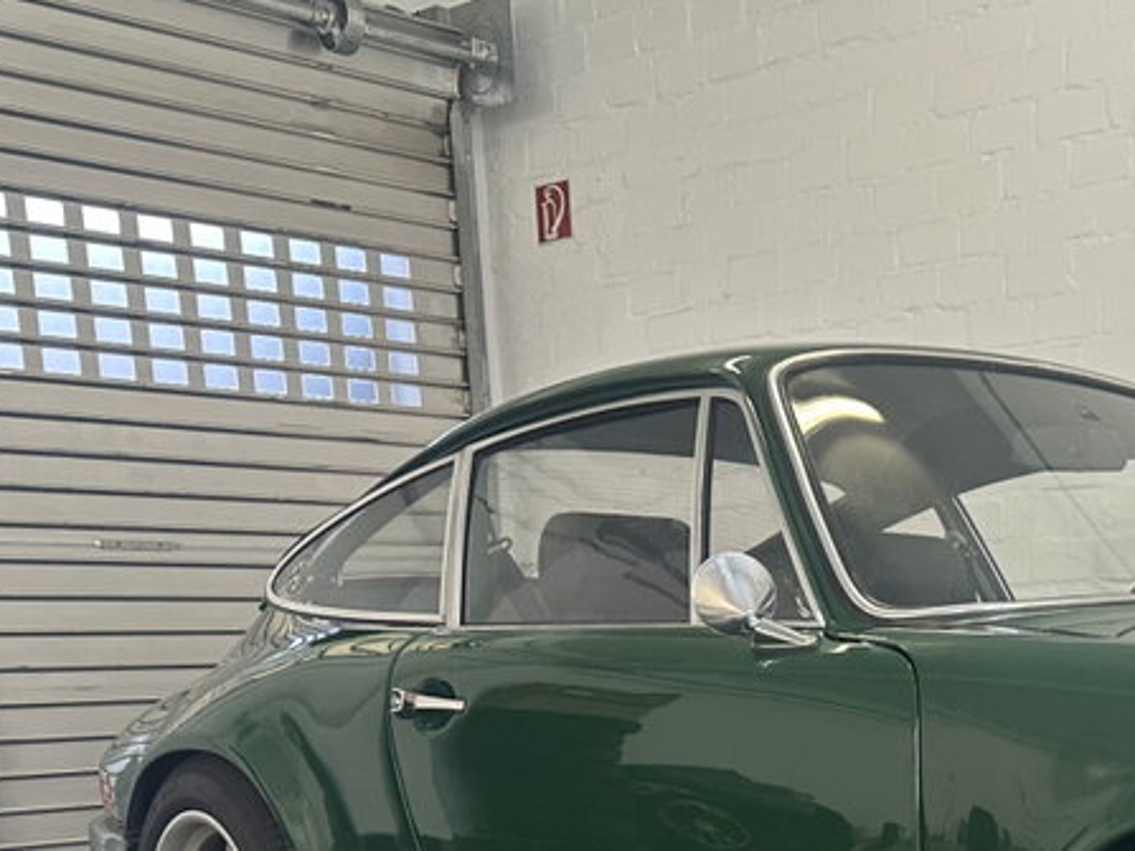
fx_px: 1803
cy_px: 965
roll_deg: +1.1
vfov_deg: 24.5
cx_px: 1221
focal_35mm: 55
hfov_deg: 31.4
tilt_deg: -10.4
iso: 160
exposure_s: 1/100
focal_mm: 6.86
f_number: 1.78
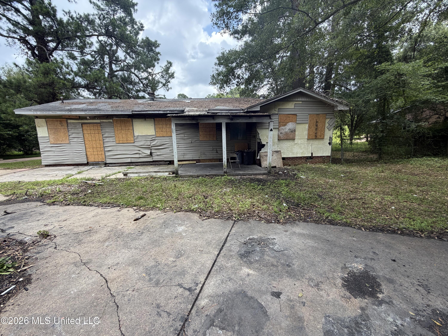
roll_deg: +1.9
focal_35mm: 14
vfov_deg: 85.7
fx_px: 181
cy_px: 168
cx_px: 224
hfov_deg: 102.1
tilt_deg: -10.2
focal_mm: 2.22
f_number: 2.2
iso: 64
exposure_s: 1/502
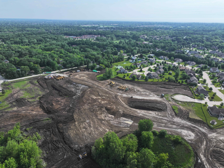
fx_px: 155
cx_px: 112
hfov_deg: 71.6
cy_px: 84
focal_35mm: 24
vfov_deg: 56.8
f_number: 2.8
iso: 250
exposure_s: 1/2500
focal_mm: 12.29
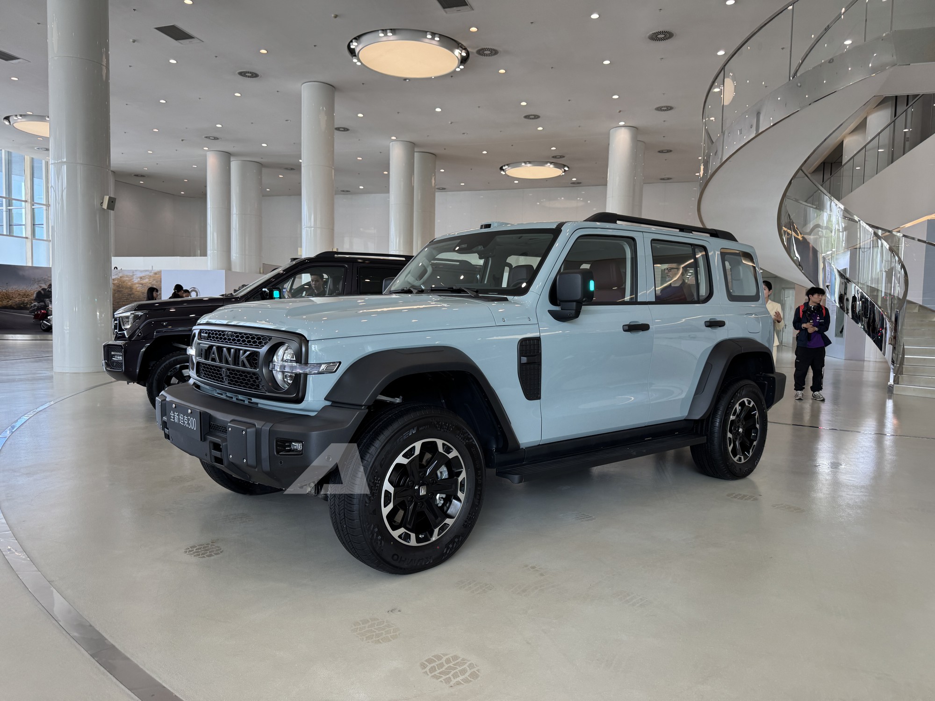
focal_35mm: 24
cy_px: 350
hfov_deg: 71.6
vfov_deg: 56.8
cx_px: 468
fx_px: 648
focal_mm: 6.76
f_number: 1.78
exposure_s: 1/100
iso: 64
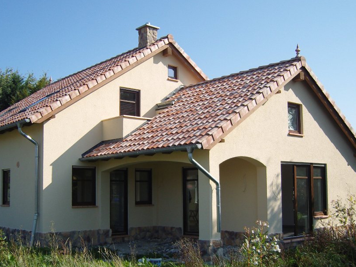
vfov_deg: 33.5
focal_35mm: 43
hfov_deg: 43.8
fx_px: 442
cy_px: 157
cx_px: 164
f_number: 7
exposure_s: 1/250
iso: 100
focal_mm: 7.3
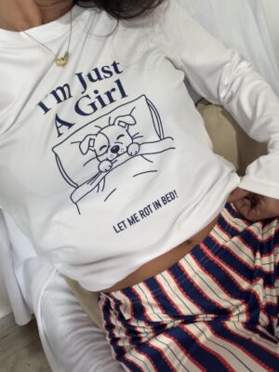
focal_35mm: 30
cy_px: 186
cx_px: 140
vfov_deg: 60.0
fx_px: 322
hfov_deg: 46.8
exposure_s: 1/60
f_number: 1.9
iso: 320
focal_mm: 2.71
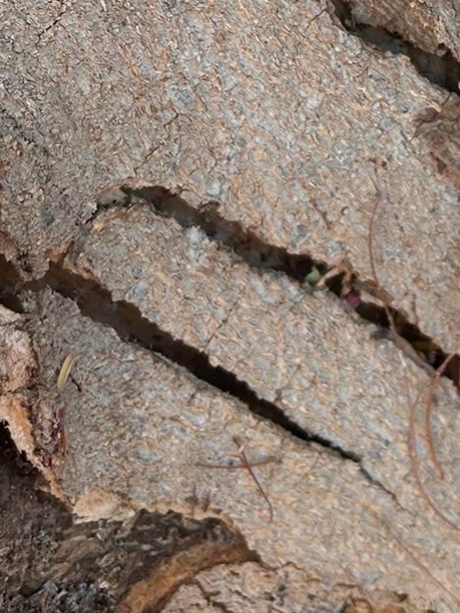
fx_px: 1541
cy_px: -139
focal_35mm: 87
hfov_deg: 16.5
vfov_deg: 20.9
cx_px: 487
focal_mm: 5.7
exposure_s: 1/121
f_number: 1.5
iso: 50
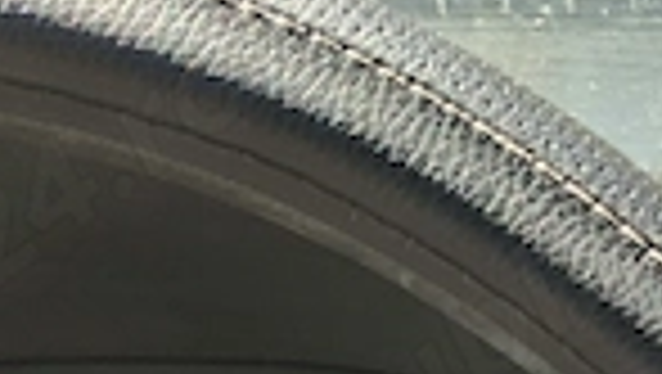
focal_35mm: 102
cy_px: 1005
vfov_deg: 9.9
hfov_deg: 19.1
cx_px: 905
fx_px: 1792
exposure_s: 1/212
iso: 50
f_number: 1.8
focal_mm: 5.54
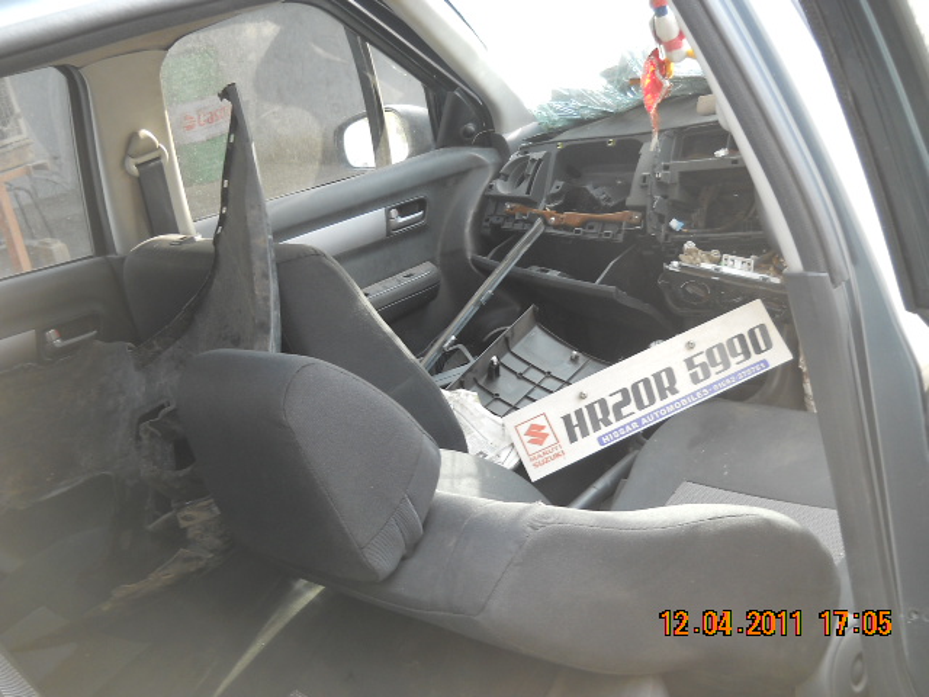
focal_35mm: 41
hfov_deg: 45.8
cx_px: 464
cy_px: 348
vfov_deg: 35.1
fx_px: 1100
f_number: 3.1
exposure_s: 1/40
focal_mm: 6.72
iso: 80
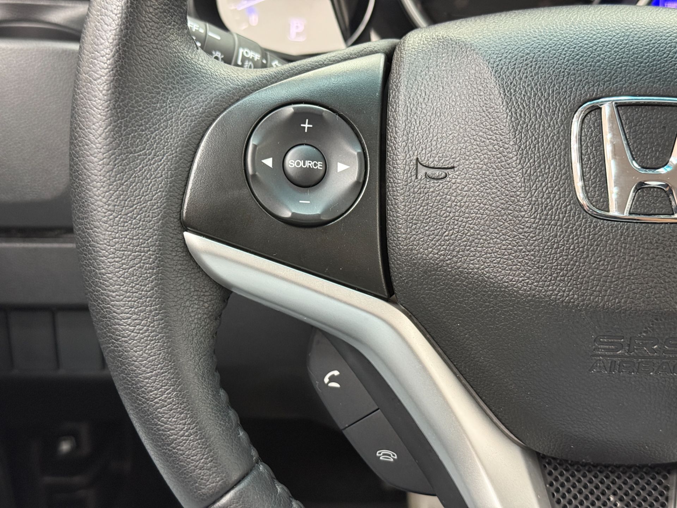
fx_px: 939
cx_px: 338
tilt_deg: -24.0
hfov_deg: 39.7
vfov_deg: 30.3
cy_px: 254
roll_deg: -3.2
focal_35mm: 48
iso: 500
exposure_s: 1/30
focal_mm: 6.76
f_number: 1.78
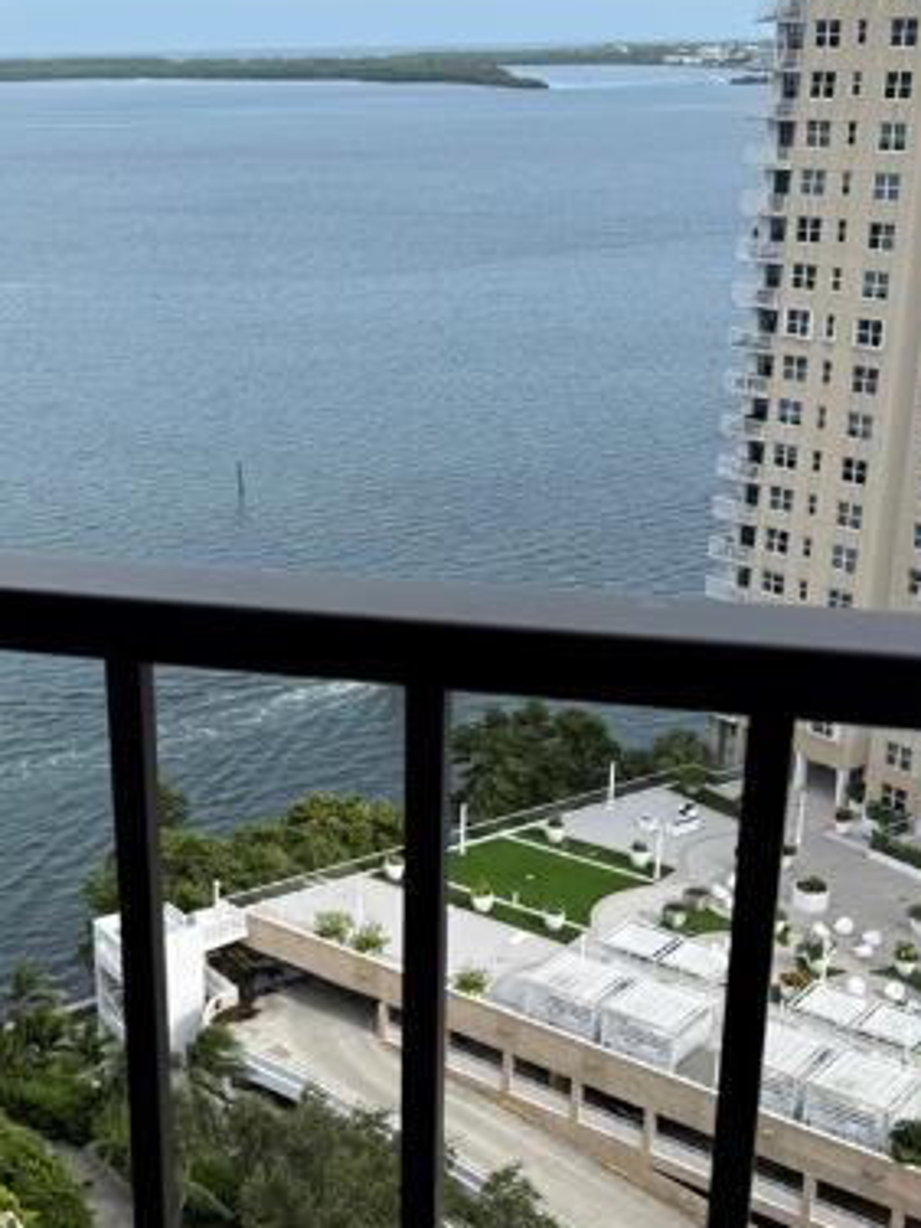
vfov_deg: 38.7
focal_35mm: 49
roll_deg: +1.2
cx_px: 235
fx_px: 1738
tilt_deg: -21.6
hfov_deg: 29.2
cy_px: 738
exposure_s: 1/3584
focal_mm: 6.76
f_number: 1.78
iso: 80
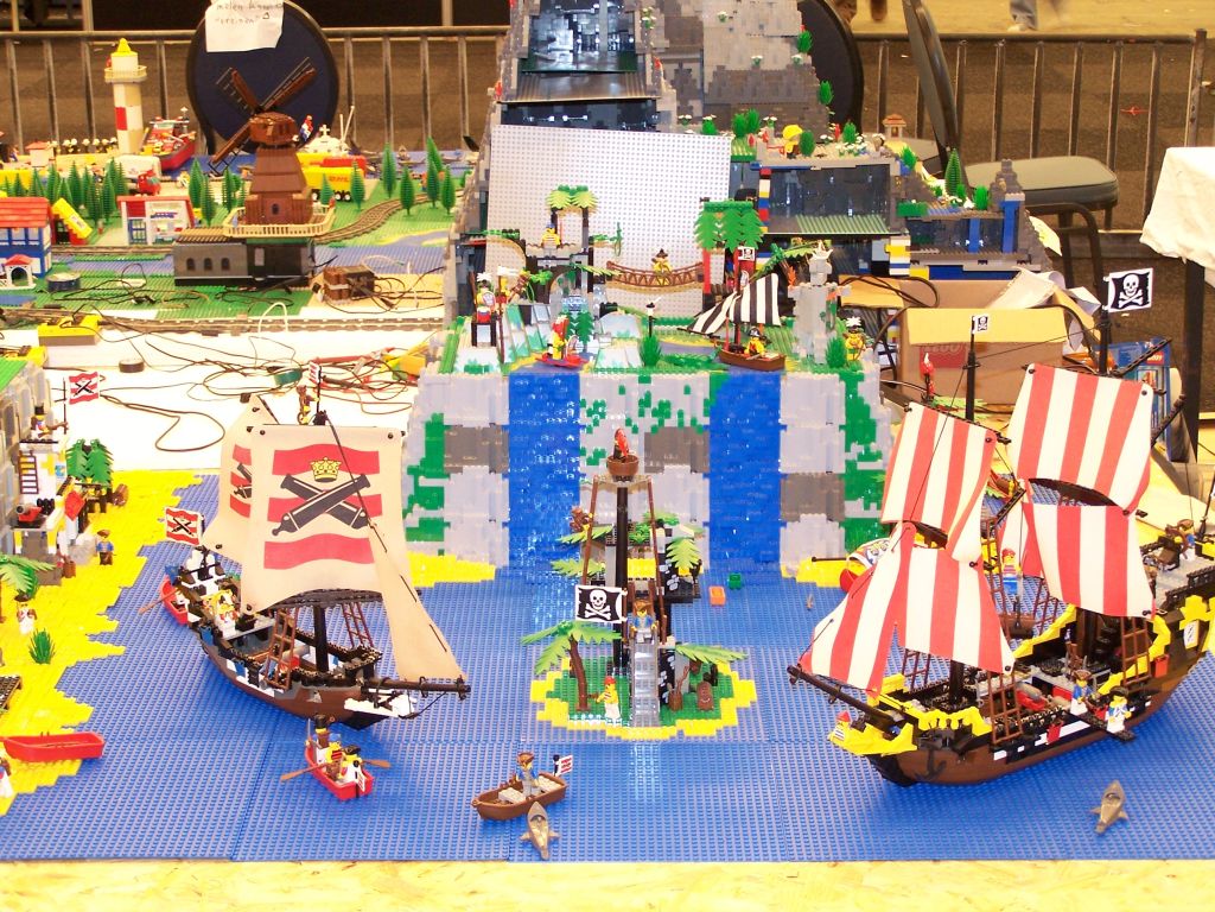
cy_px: 456
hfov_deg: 29.0
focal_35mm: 67
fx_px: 2352
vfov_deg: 21.9
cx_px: 608
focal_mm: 11.1
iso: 140
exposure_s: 1/4
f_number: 3.2
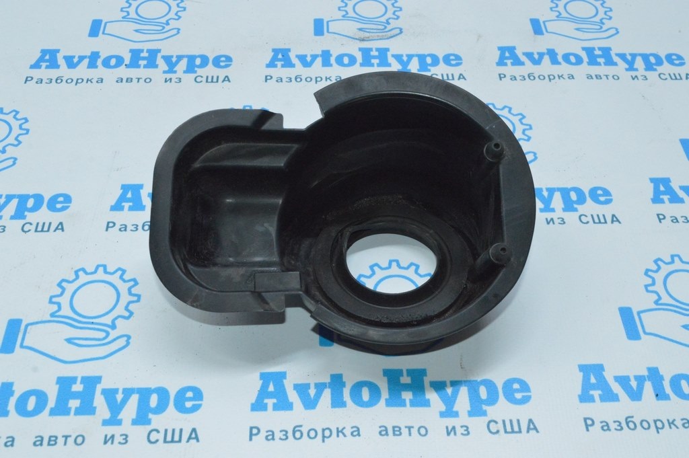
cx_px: 344
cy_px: 229
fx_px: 861
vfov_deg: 29.8
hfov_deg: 43.6
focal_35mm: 45
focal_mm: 30
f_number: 16
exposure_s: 1/80
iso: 5000
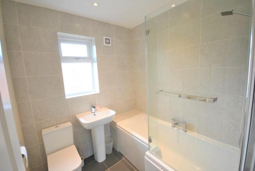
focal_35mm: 15
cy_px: 86
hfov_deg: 100.3
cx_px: 128
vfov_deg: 77.5
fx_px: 106
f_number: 4
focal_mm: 10
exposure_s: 1/30
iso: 220
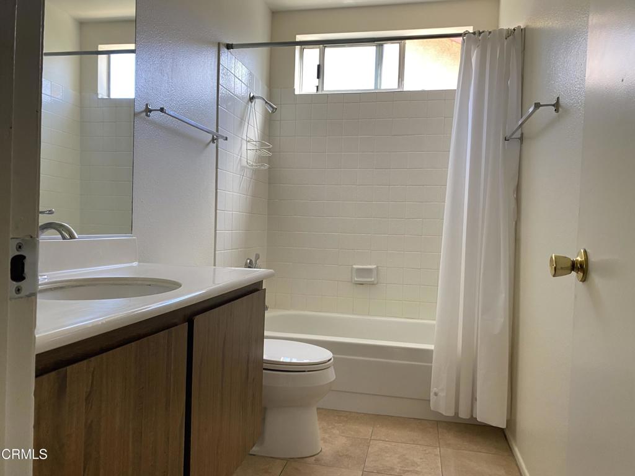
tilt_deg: -1.7
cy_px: 238
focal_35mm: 26
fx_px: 477
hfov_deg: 67.3
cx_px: 318
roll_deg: -3.8
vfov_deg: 53.1
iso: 125
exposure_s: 1/96
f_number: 1.8
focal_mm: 4.25
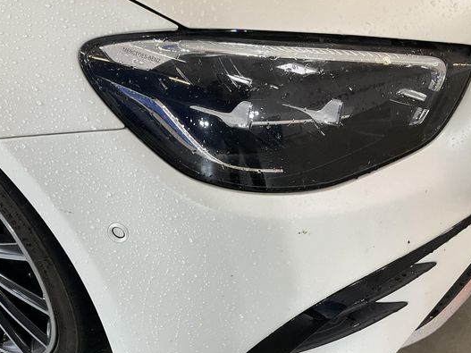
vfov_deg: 32.5
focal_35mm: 44
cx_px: 174
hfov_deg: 42.6
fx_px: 599
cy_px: 245
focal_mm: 3
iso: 64
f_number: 1.8
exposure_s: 1/100
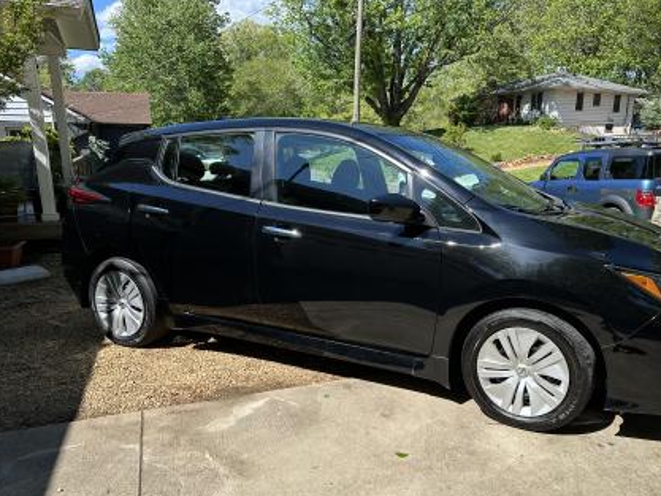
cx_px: 392
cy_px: 296
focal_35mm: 29
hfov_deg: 61.2
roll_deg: -1.9
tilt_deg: -15.3
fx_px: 554
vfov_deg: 48.0
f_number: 1.78
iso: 80
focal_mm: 6.86
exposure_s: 1/3058
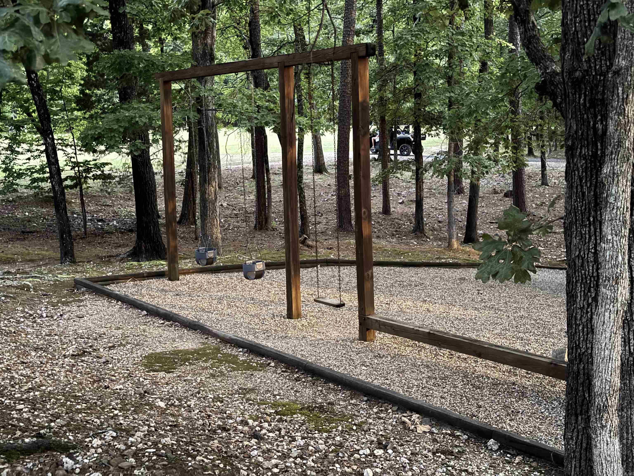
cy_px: 238
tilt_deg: -7.0
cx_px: 317
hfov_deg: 39.7
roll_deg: +0.8
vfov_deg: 30.3
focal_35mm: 48
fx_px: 879
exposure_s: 1/5
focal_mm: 6.76
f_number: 1.78
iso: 500
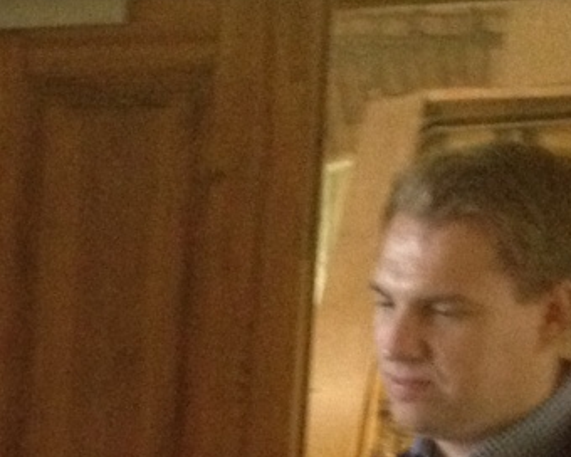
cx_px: -457
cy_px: 889
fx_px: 2772
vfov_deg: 8.9
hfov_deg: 11.0
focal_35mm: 164
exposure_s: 1/15
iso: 400
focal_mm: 4.28
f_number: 2.4
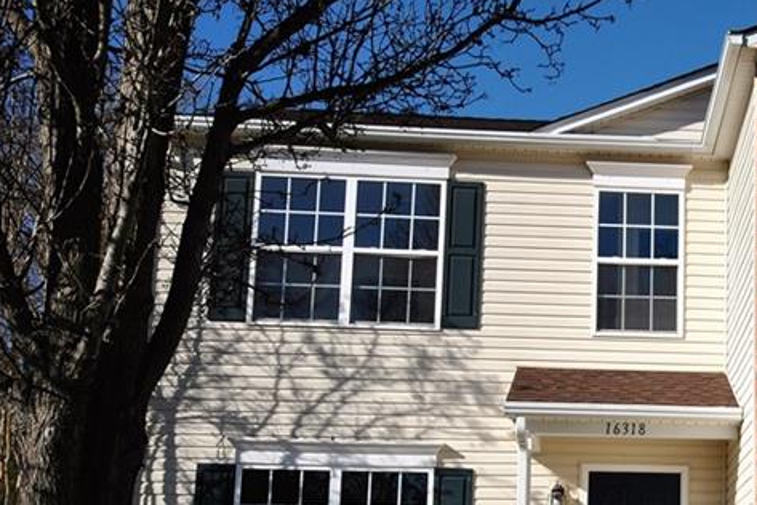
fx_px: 1368
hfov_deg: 29.0
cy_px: 414
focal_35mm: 65
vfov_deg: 20.7
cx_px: 754
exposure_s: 1/1000
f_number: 5.6
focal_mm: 20
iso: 160
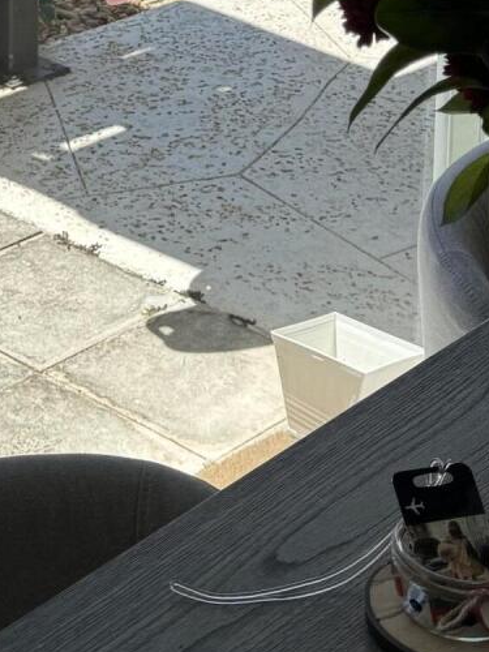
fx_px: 1808
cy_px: -197
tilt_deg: -13.5
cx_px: 73
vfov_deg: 18.9
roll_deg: -0.4
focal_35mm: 96
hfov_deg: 15.3
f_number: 1.78
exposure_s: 1/2174
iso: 80
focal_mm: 6.76
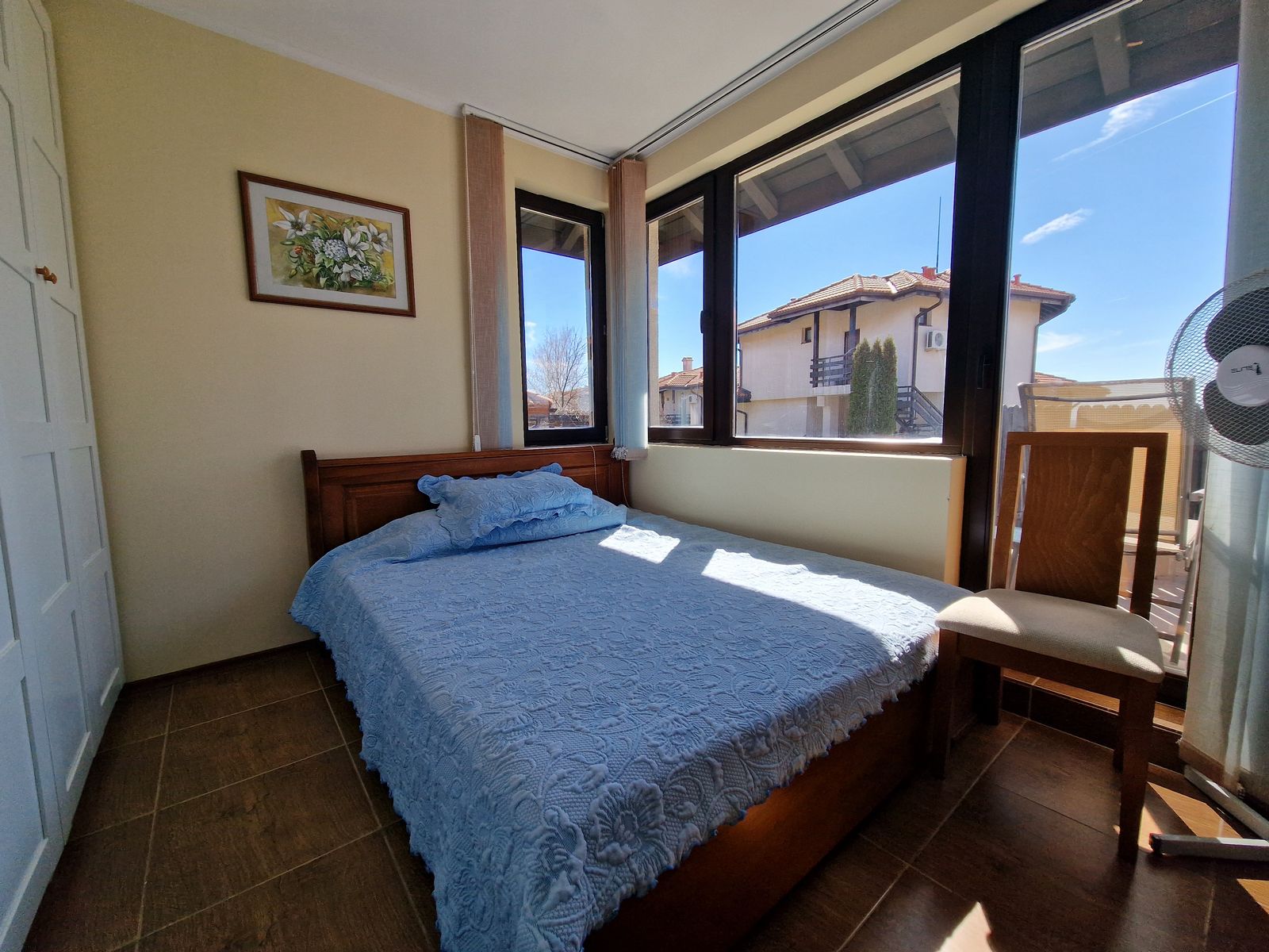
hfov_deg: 106.2
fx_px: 477
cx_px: 634
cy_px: 476
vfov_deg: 89.9
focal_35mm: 13
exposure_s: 1/1040
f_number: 2.2
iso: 50
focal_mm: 2.2
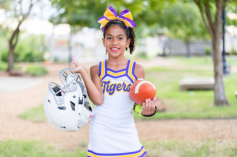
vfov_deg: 26.0
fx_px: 339
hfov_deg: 38.5
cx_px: 118
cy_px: 78
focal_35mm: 52
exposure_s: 1/400
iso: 100
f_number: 1.2
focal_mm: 50
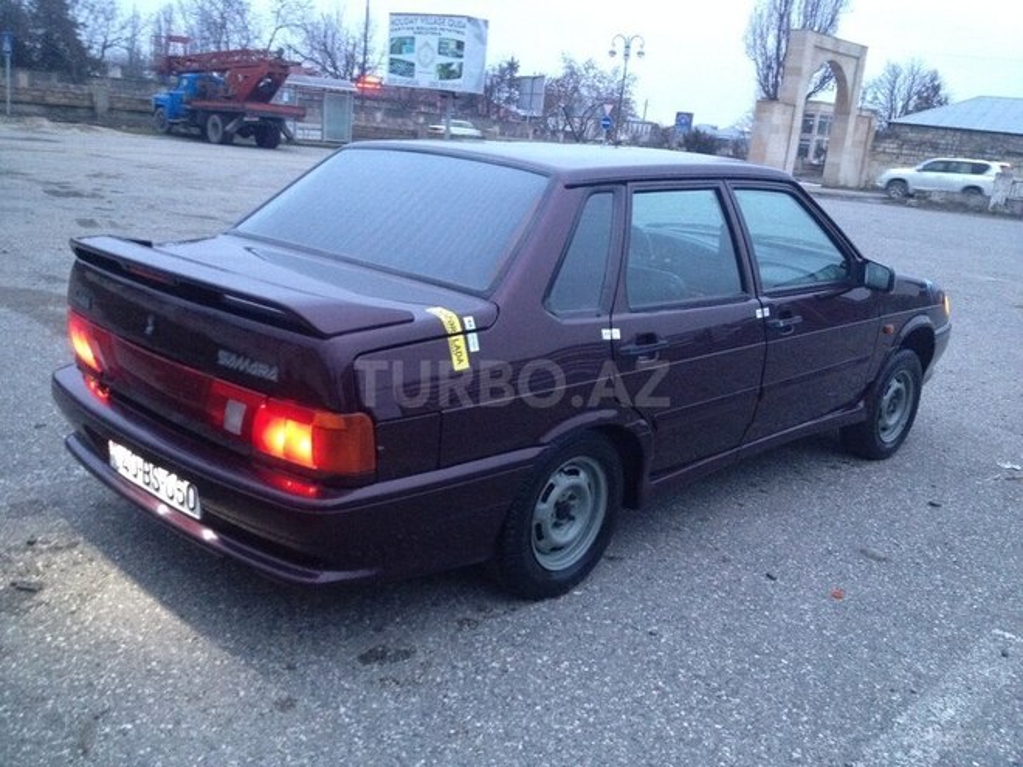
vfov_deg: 40.7
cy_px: 384
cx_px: 512
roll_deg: -8.3
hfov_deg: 52.6
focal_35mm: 35
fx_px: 1034
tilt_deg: -17.1
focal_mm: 4.28
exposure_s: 1/20
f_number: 2.4
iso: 400
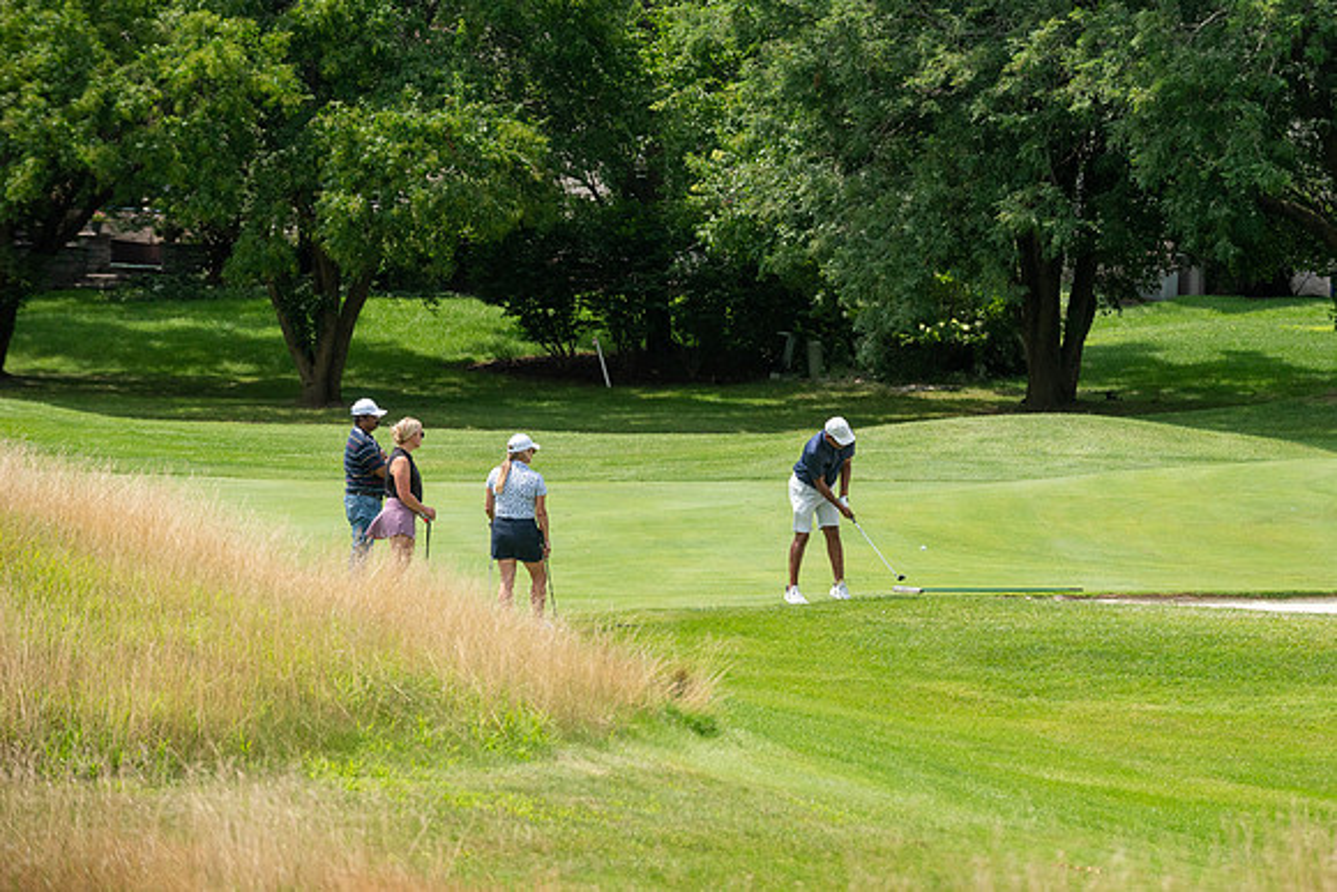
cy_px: 380
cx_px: 767
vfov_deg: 7.0
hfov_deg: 10.5
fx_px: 7262
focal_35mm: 196
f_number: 5
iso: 250
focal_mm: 170
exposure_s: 1/2500
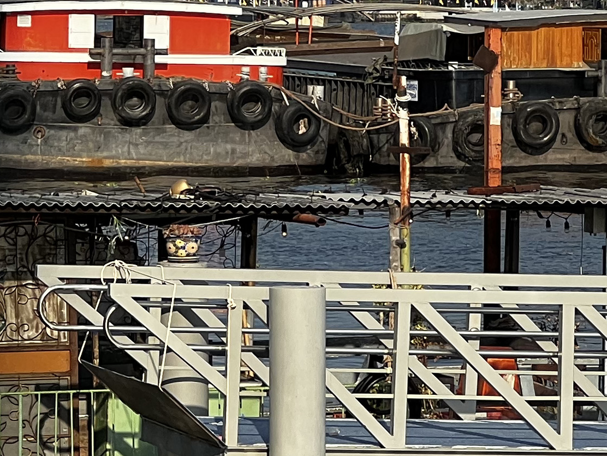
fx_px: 4857
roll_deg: +0.0
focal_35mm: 277
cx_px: 174
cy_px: -19
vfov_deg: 5.4
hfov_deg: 7.1
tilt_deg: +0.7
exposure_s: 1/633
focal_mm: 9
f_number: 2.8
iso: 32
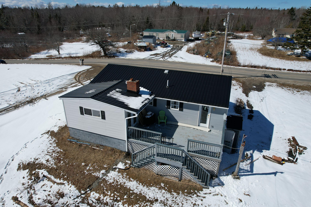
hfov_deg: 78.6
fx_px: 190
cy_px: 104
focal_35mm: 22
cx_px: 156
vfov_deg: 57.2
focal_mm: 8.38
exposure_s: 1/4000
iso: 110
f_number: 2.8
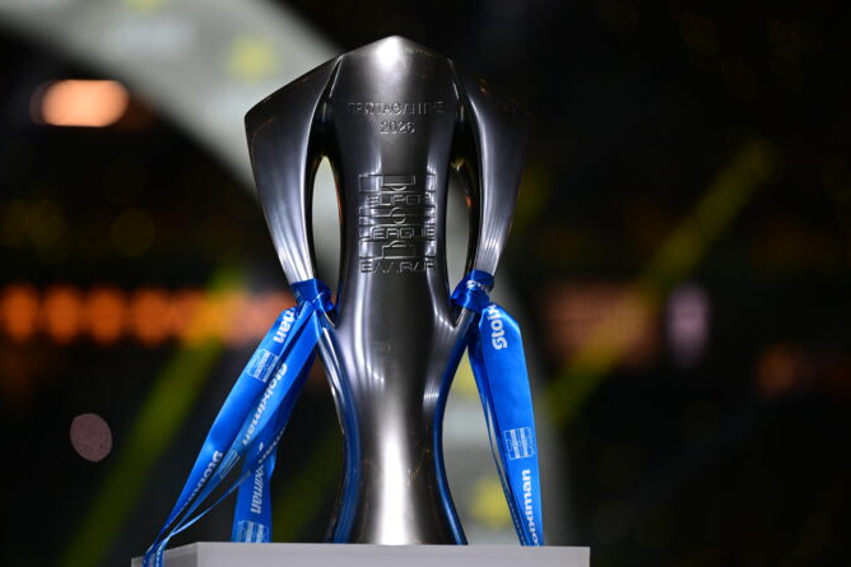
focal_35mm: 230
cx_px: 395
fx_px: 5435
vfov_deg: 6.0
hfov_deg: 9.0
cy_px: 317
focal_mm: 200
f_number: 3.2
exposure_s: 1/500
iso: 1600
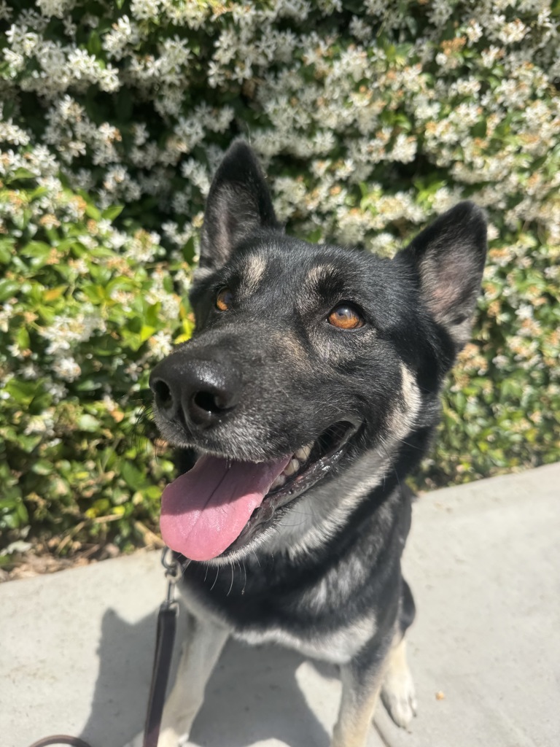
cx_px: 280
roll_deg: -12.0
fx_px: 518
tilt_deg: -23.8
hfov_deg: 56.8
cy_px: 374
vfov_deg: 71.6
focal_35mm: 24
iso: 80
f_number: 1.78
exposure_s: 1/2833
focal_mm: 6.76
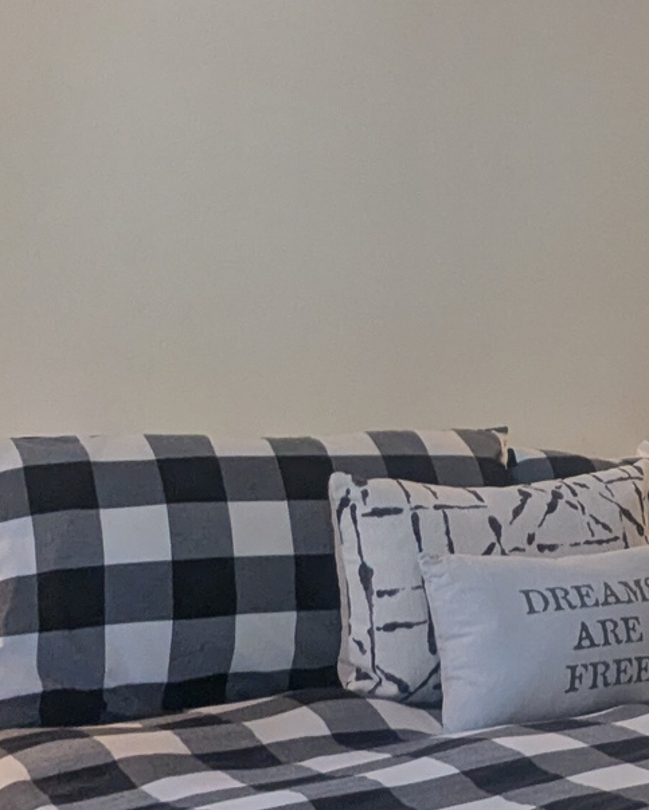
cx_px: 869
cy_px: 254
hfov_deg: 23.6
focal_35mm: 56
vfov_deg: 33.2
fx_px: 1344
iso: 109
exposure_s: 1/30
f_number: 2.2
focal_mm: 2.35
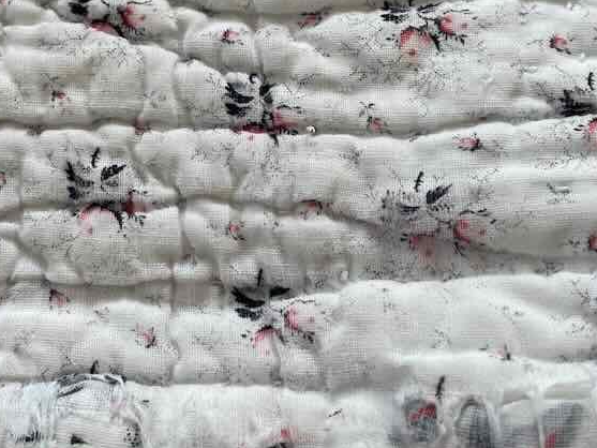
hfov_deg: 34.3
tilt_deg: -70.7
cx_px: 324
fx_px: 966
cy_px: 68
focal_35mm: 56
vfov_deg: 25.5
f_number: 1.6
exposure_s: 1/550
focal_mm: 4.2
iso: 32
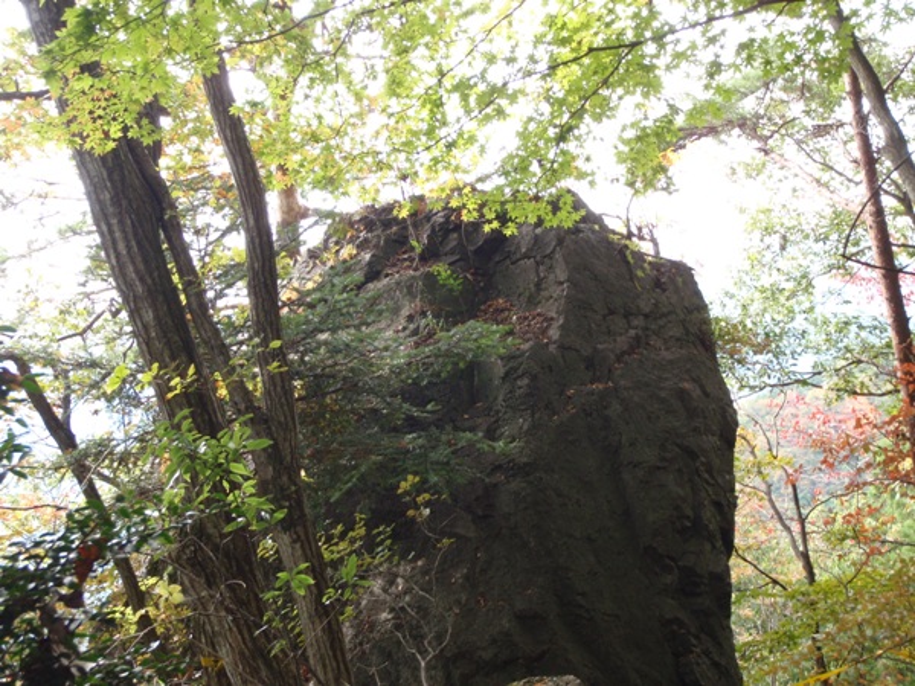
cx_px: 458
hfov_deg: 51.4
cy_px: 343
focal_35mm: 36
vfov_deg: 39.7
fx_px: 952
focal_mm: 6.53
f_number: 4.1
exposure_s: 1/40
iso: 100
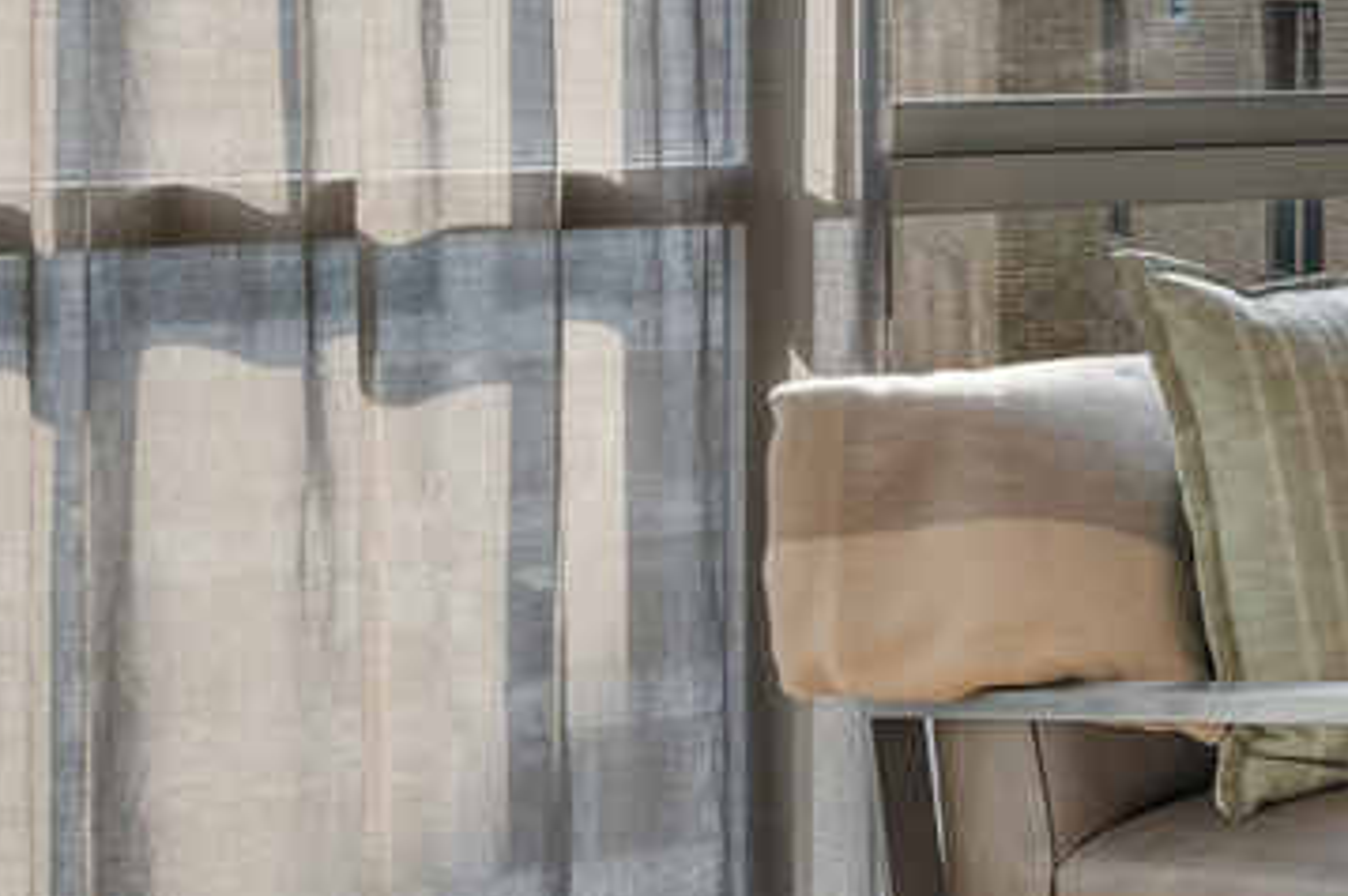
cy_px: 34
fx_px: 2881
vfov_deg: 17.3
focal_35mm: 77
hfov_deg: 17.5
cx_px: 2784
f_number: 7.1
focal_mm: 17
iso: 500
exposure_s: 1/80
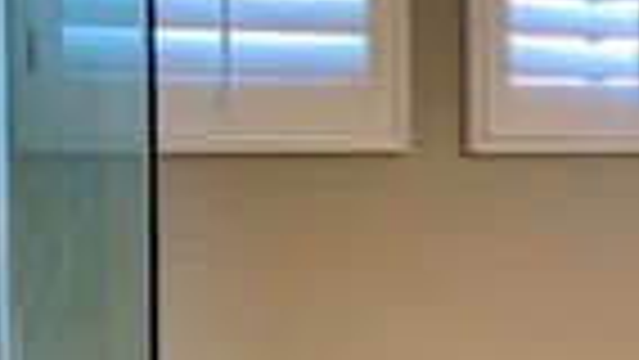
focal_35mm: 128
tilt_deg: -4.3
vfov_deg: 9.5
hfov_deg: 15.4
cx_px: 963
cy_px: 270
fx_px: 2170
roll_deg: -0.3
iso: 125
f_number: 1.8
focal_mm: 4.25
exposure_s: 1/60
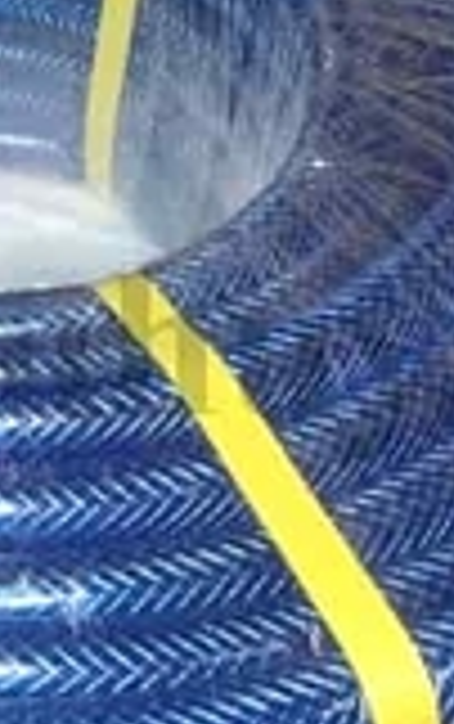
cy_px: 342
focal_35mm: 82
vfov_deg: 25.2
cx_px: -117
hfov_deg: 15.3
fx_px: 1619
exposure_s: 1/100
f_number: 1.8
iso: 64
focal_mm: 4.25
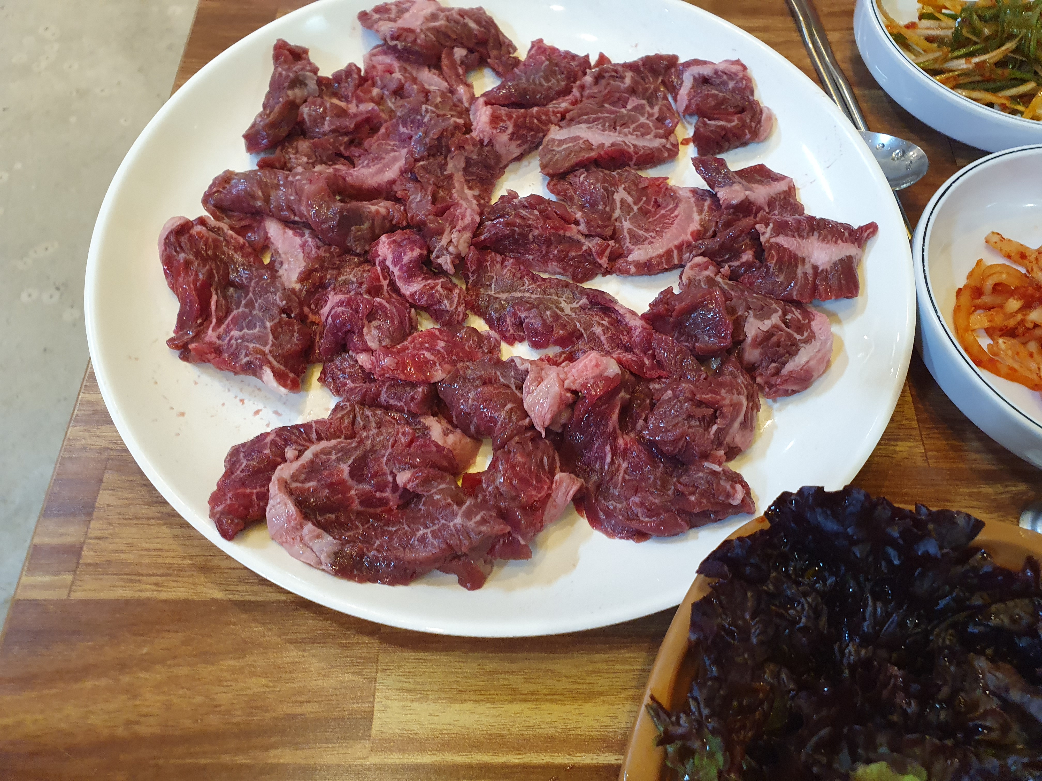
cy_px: 390
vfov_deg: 53.1
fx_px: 783
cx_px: 521
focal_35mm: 26
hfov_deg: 67.3
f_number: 2.4
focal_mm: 4.32
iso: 320
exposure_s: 1/40
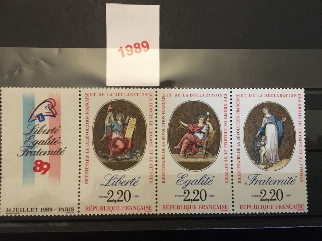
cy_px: 120
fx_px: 270
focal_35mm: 29
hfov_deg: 61.7
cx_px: 161
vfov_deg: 48.2
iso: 320
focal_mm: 4.15
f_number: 2.2
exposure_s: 1/17
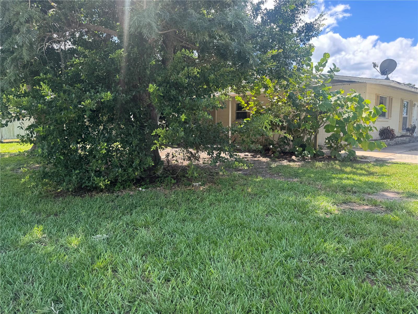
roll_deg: +0.0
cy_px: 157
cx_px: 209
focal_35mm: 24
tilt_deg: -6.1
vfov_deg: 56.8
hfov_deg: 71.6
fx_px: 290
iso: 80
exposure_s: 1/567
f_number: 1.78
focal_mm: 6.76
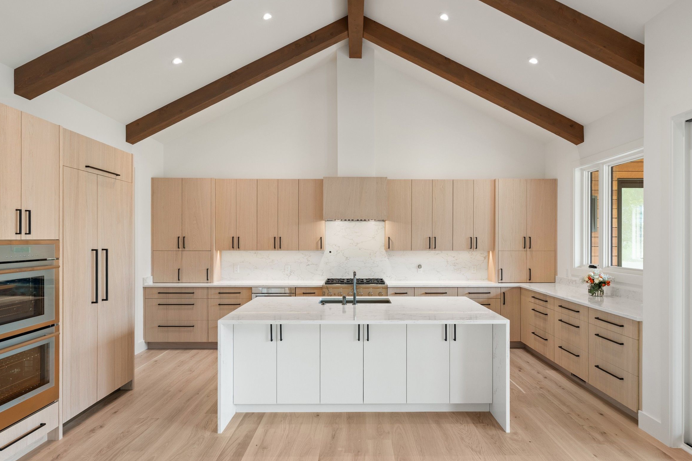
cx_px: 360
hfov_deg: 78.5
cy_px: 240
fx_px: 423
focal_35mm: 22
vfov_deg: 57.2
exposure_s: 1/10
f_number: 7.1
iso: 640
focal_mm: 19
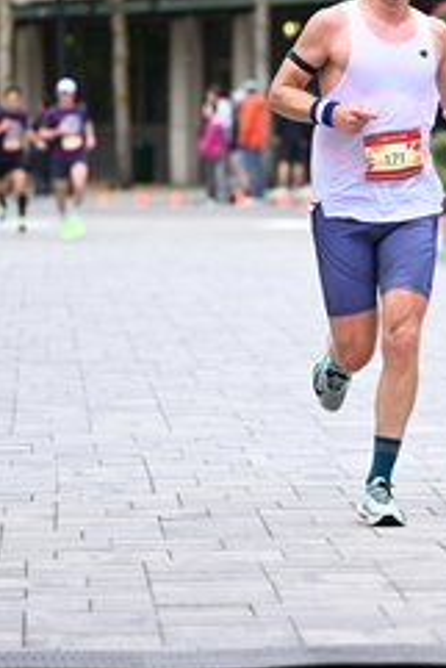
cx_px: 506
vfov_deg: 8.6
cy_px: 225
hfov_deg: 5.7
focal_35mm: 240
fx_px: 4453
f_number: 2.8
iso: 1250
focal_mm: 105
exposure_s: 1/1250
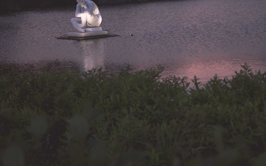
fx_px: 580
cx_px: 160
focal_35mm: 80
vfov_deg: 16.1
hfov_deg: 25.8
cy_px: 24
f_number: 1.4
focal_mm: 25
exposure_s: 1/160
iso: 1000
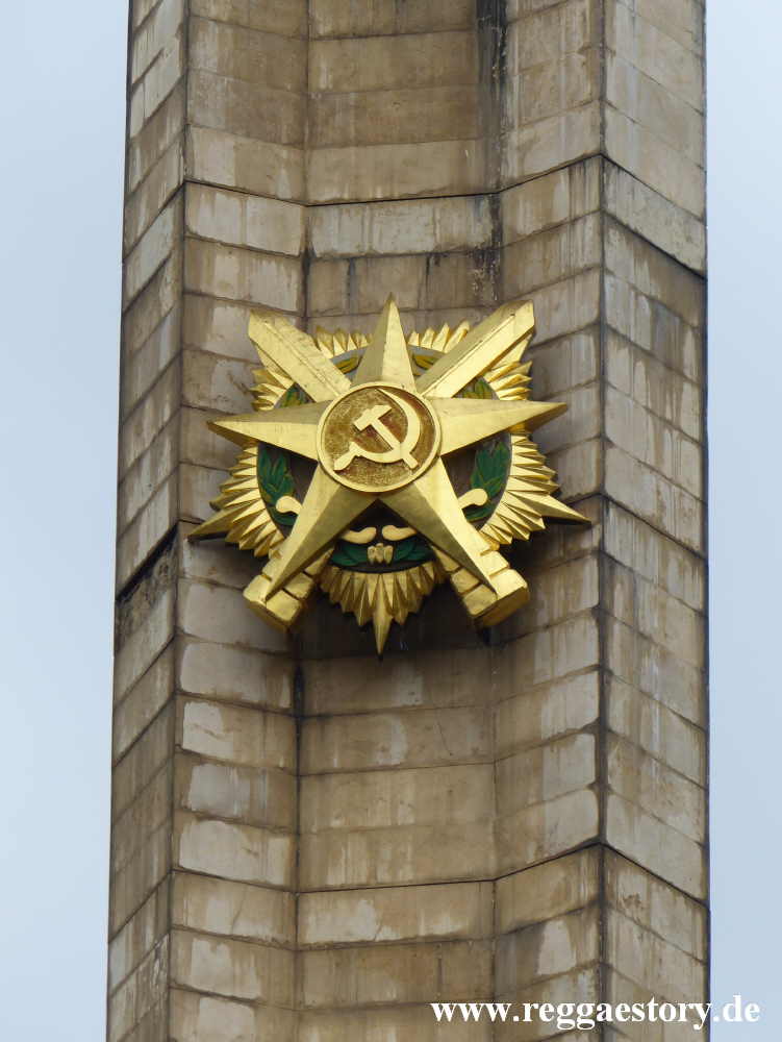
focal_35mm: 399
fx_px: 12008
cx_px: 391
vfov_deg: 5.0
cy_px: 521
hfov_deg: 3.7
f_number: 4
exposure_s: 1/500
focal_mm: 71.8
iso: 100
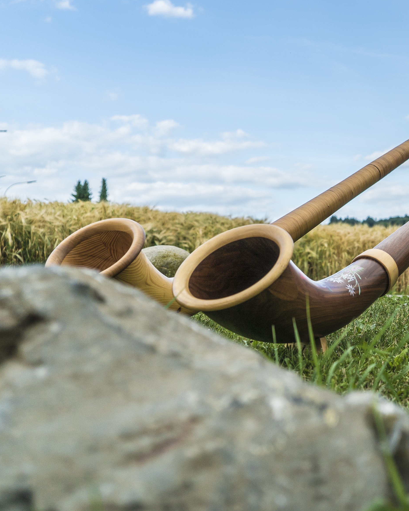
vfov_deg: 35.3
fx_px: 802
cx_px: 446
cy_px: 221
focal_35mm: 53
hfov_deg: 26.4
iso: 200
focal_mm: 31
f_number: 4
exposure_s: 1/2000
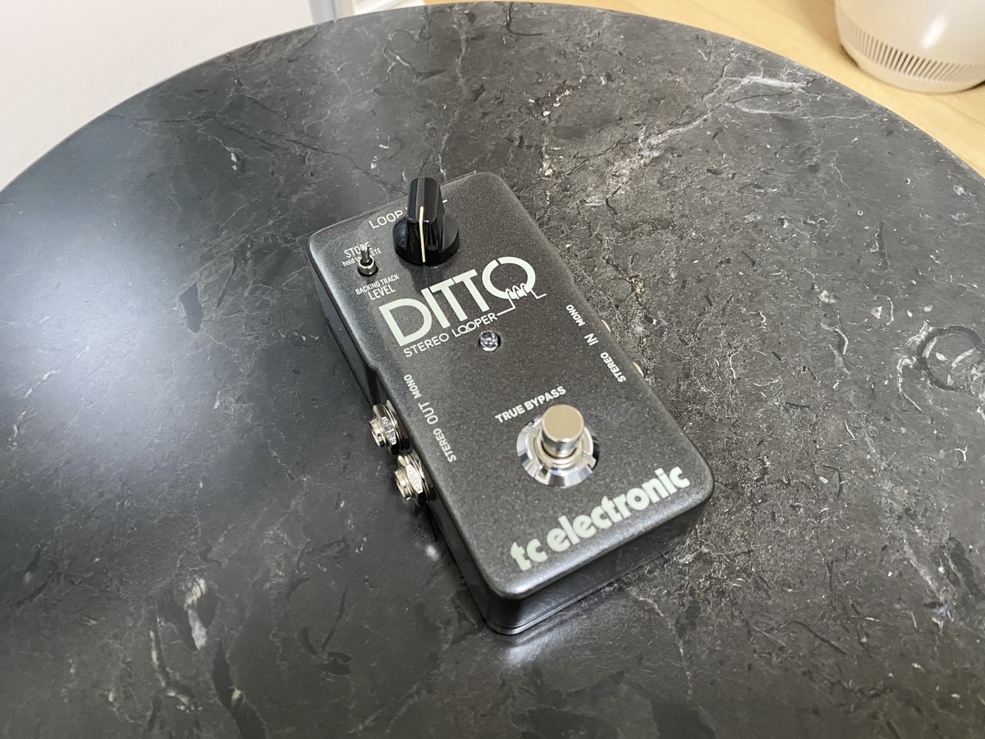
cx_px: 492
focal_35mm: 26
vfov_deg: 53.1
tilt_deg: -58.1
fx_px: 740
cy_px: 370
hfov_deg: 67.3
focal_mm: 4.25
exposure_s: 1/34
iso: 500
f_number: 1.8
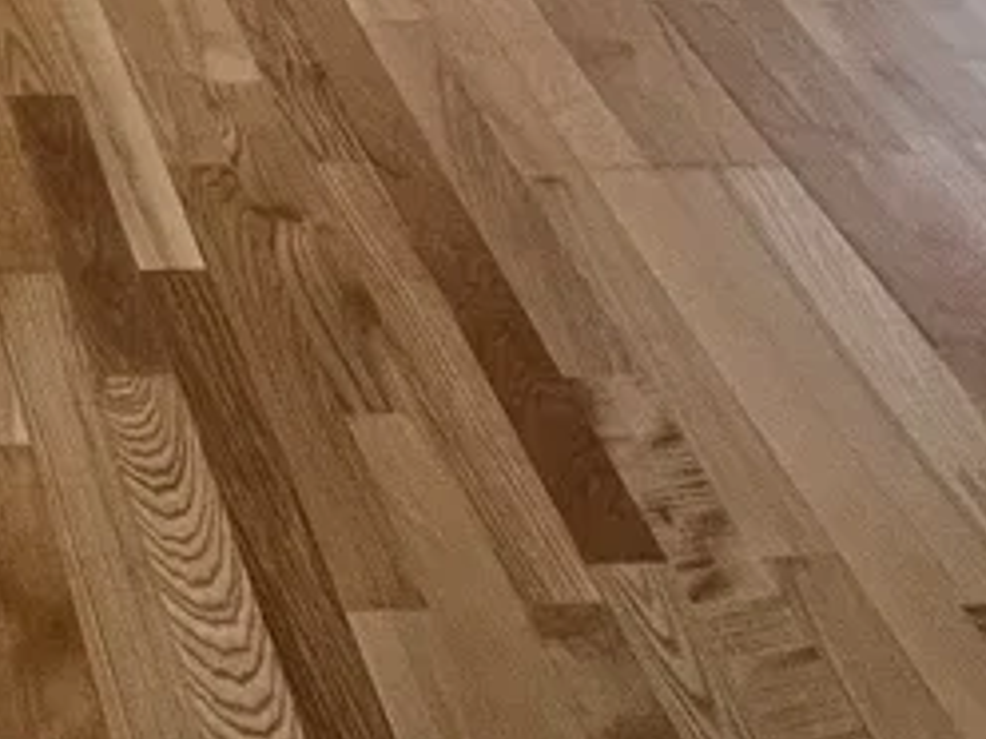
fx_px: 1794
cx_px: -366
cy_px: -759
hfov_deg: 25.5
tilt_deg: -17.7
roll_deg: -1.4
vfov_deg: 16.9
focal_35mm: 63
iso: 160
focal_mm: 1.57
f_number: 1.8
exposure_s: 1/50
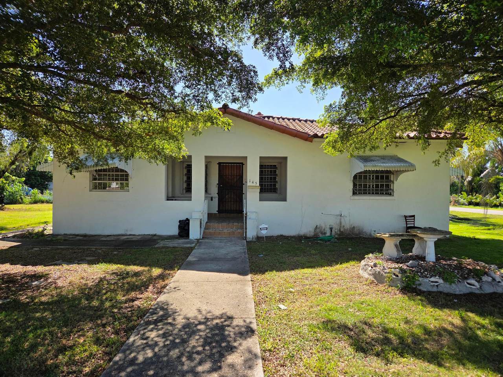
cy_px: 188
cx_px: 252
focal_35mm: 23
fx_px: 334
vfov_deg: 58.9
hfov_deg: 73.9
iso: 80
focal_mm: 5.4
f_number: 1.8
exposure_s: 1/3255
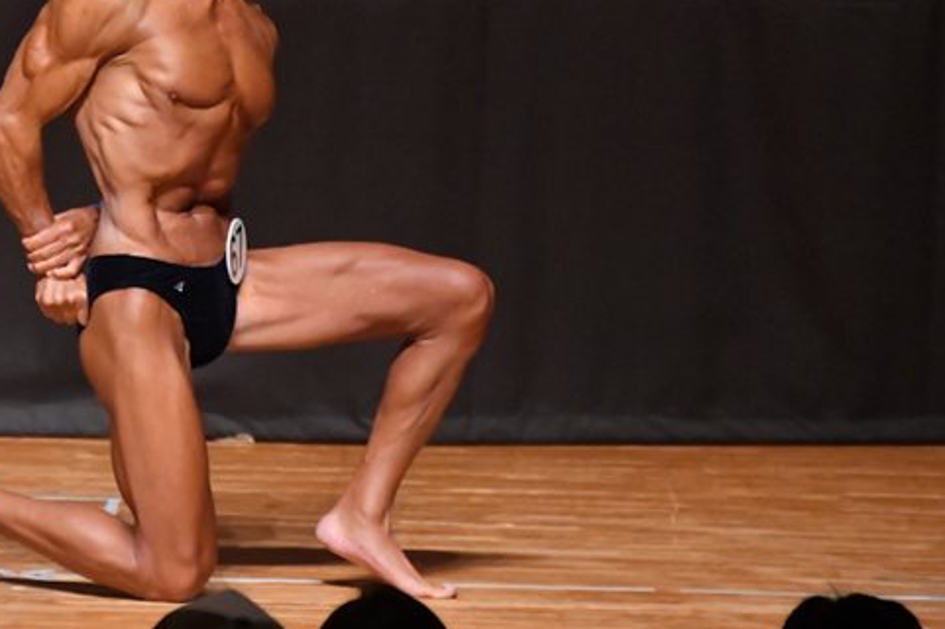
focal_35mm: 604
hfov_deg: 3.4
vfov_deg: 2.3
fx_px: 15844
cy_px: 149
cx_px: 231
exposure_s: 1/400
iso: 10000
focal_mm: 250
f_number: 5.6
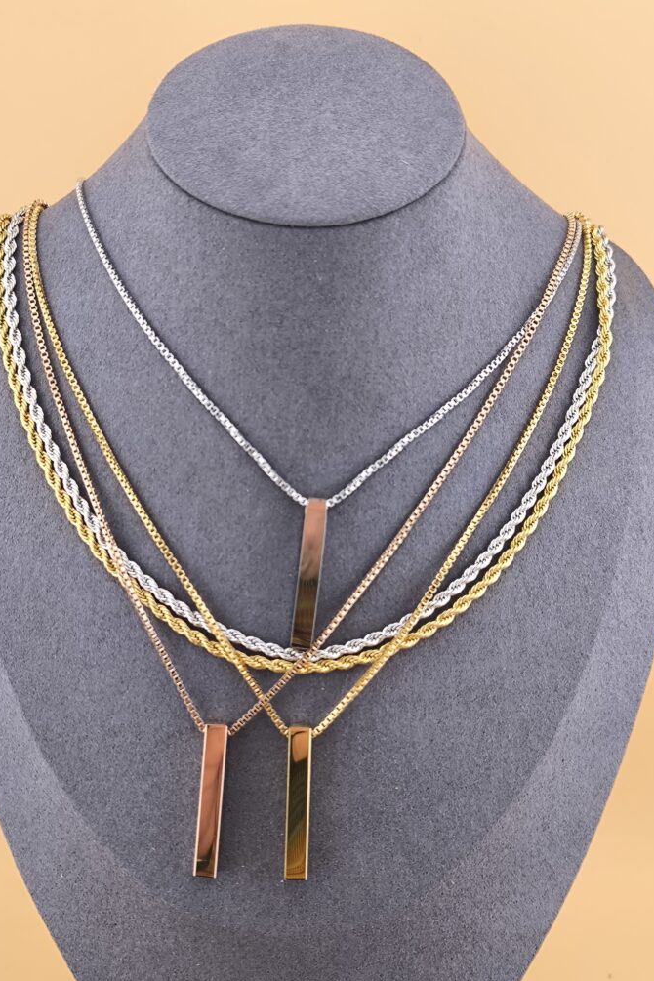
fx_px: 1444
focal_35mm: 53
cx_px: 302
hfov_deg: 25.5
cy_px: 499
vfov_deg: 37.5
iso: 50
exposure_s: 1/403
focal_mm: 6.92
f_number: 1.9
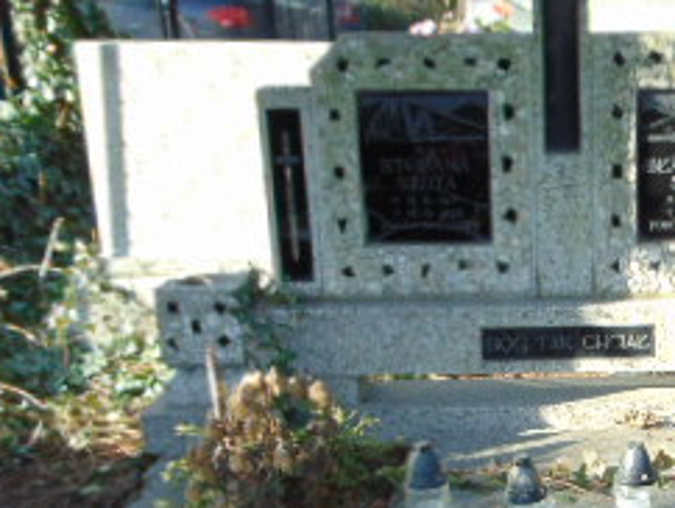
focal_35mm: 66
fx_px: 1288
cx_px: 628
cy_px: 458
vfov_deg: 21.8
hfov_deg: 28.1
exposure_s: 1/125
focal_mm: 4.5
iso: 80
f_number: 3
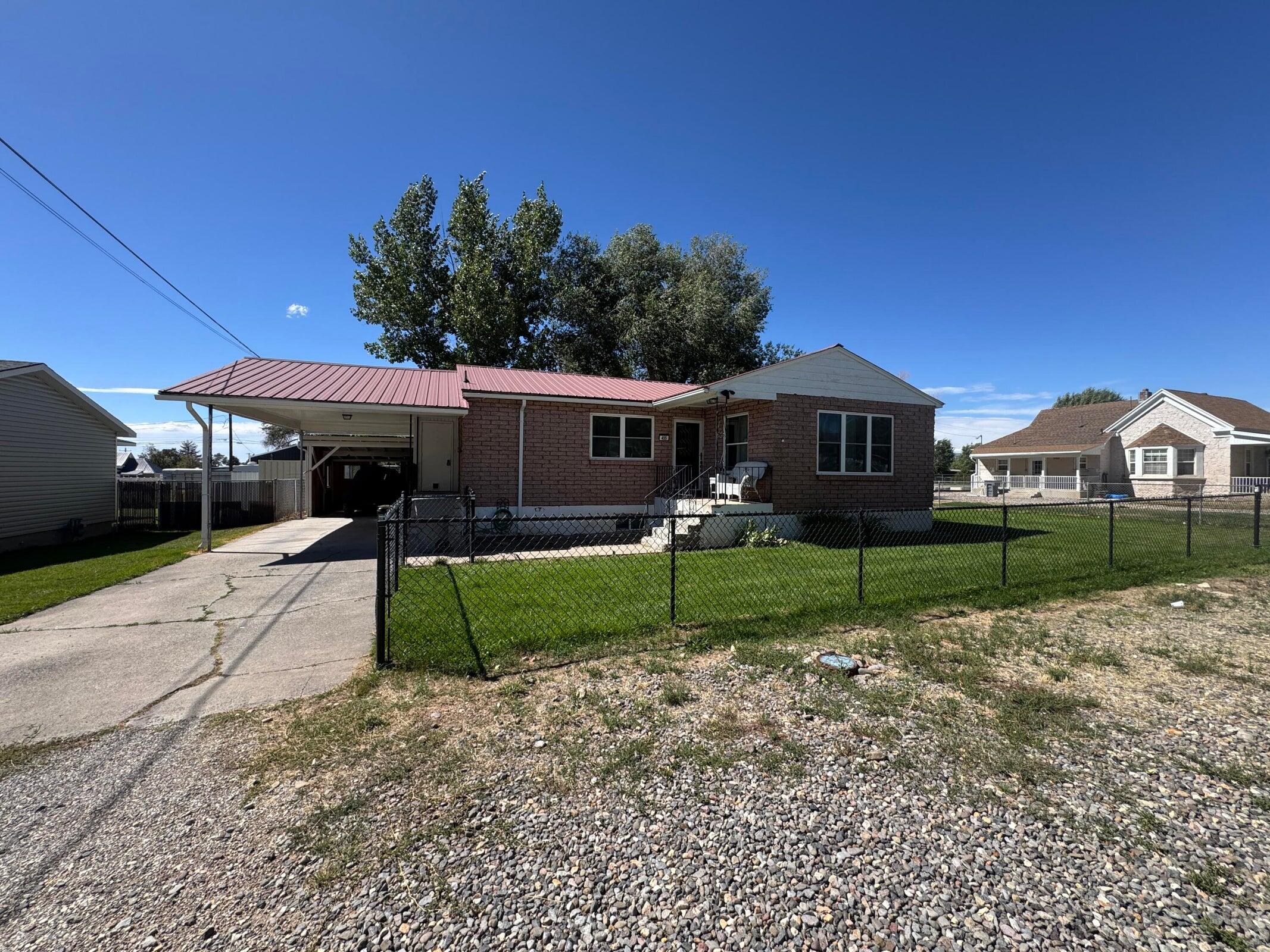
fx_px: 514
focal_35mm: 14
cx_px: 635
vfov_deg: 85.7
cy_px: 476
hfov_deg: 102.1
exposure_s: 1/1063
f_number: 2.2
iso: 50
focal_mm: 2.22
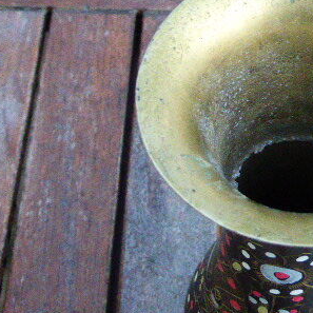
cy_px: 79
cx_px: 307
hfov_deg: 20.5
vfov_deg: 21.0
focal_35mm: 82
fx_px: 839
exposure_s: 1/125
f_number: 3.9
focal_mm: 7.4
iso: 1600
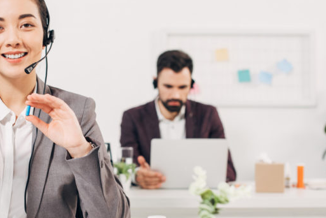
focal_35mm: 75
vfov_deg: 18.2
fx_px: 680
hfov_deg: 26.8
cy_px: 115
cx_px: 105
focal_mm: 50
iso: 320
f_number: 3.5
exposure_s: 1/200
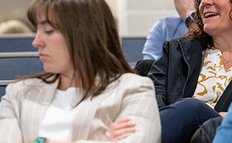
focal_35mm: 307
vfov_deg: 4.2
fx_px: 1932
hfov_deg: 6.9
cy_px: 60
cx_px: 173
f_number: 3.2
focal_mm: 130
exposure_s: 1/200
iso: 1250
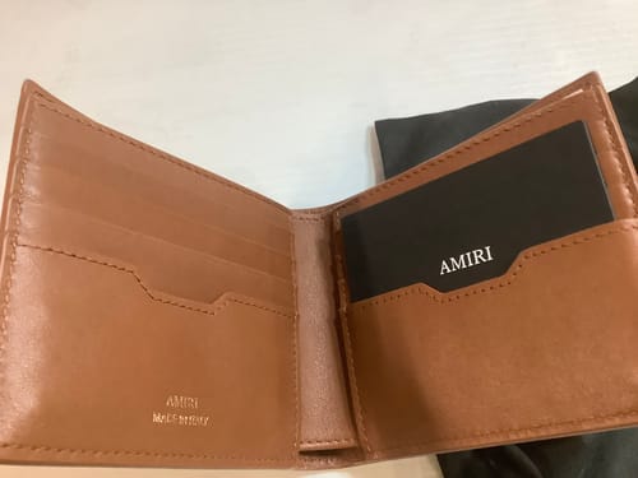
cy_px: 239
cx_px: 319
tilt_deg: -64.3
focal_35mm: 31
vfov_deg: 45.4
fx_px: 571
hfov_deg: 58.4
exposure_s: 1/50
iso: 250
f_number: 2.4
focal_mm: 3.3
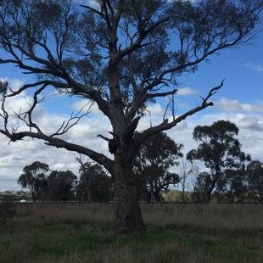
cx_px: 114
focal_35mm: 43
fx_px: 370
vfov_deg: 37.6
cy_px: 48
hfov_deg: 39.1
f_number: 2.2
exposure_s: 1/1883
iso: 32
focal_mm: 4.15
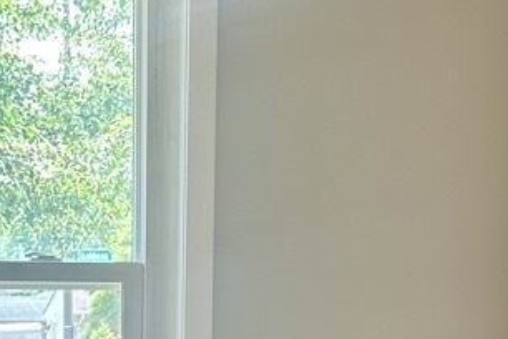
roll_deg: +0.3
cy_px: 494
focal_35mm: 113
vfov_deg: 11.7
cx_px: 45
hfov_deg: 17.8
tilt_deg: -5.5
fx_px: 1594
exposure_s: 1/120
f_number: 1.5
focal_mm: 5.7
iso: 64
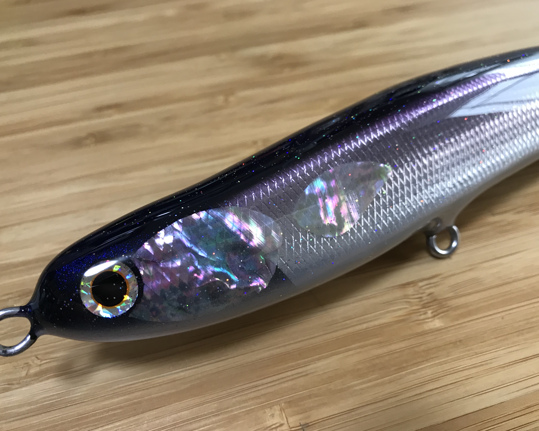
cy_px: 216
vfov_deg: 48.5
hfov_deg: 58.8
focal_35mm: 30
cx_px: 270
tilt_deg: -48.5
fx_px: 479
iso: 40
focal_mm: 3.99
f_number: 1.8
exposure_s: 1/20
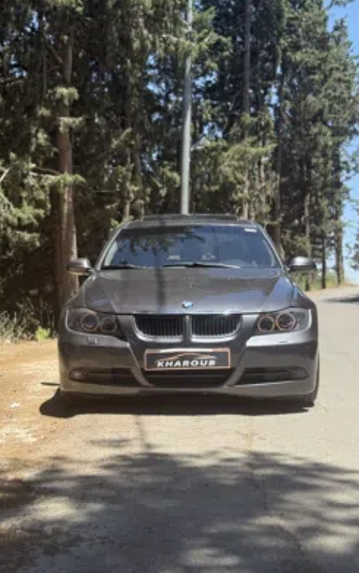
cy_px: 287
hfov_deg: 24.9
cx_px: 177
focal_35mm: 52
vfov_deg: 38.8
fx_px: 813
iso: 100
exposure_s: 1/2415
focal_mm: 6.76
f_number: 1.78
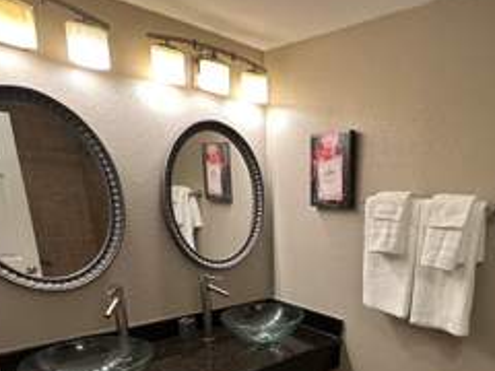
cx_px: 363
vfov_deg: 46.4
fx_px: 400
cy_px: 311
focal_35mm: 28
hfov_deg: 60.4
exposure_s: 1/60
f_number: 2.2
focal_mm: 2.22
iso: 160
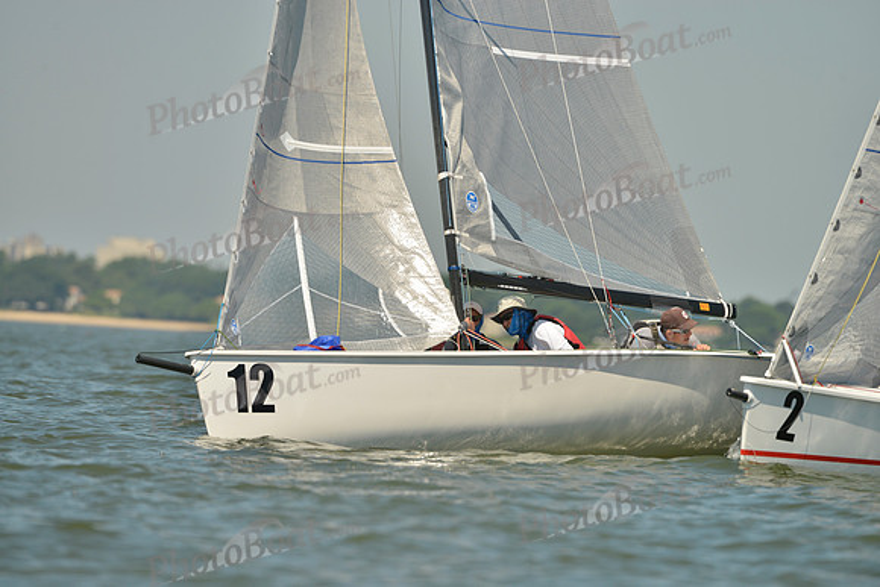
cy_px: 294
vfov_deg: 3.4
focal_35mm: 400
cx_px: 440
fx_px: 9780
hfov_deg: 5.2
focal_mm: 400
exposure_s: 1/1250
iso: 200
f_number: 6.3
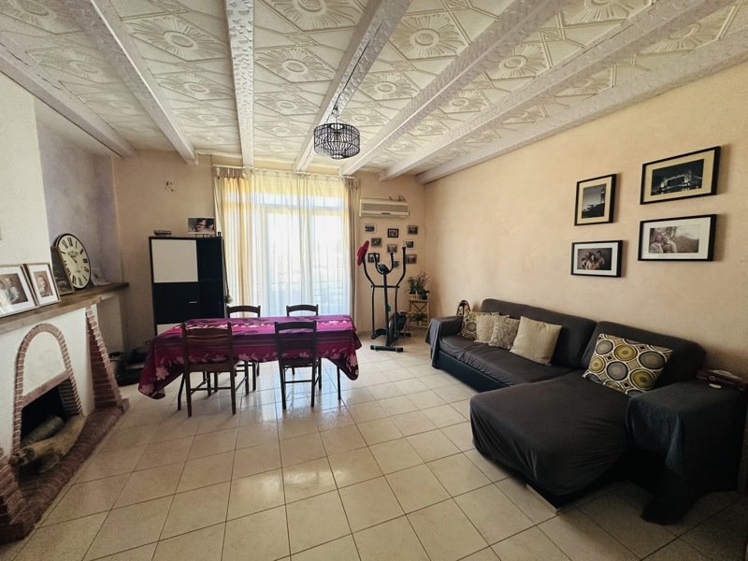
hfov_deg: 102.1
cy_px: 280
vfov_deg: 85.7
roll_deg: +0.0
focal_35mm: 14
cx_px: 374
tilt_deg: -5.4
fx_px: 303
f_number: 2.2
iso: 160
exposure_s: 1/99
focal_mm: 2.22
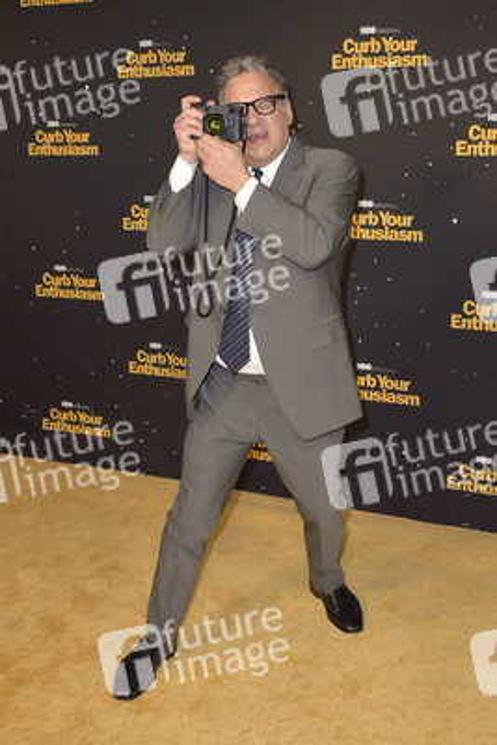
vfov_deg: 55.8
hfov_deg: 38.9
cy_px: 372
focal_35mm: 34
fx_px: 703
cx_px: 248
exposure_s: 1/250
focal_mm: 34
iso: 320
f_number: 7.1
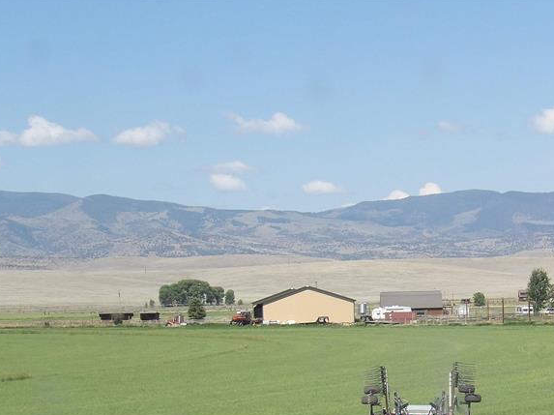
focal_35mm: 152
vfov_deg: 9.7
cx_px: 403
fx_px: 2431
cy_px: 367
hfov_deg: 13.0
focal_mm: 15.3
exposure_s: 1/541
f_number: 4.1
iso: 100
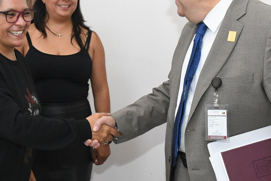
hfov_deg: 29.2
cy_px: 60
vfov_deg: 19.7
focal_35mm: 69
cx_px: 109
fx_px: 519
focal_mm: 27
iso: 3200
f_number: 7.1
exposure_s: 1/125
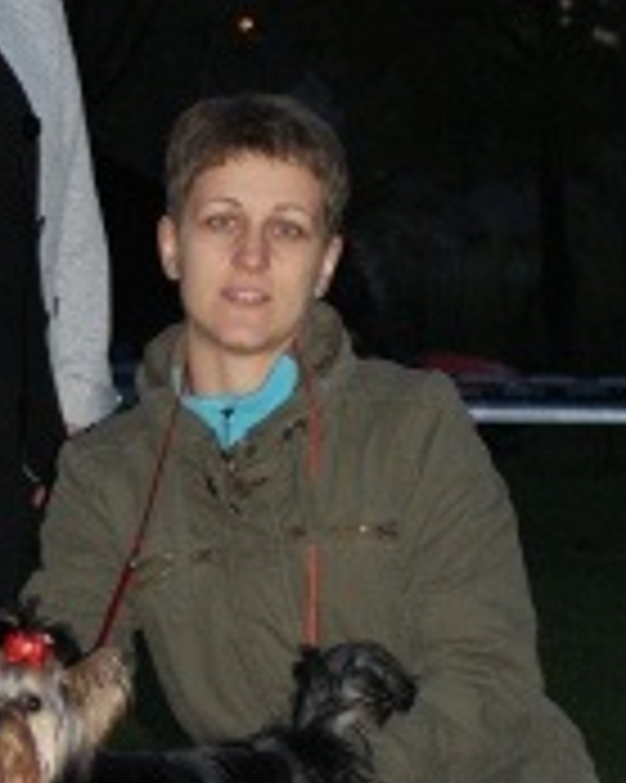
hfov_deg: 8.0
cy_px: 526
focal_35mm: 194
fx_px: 4497
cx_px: 149
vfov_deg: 10.0
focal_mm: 50
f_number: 5.6
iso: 400
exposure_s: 1/80
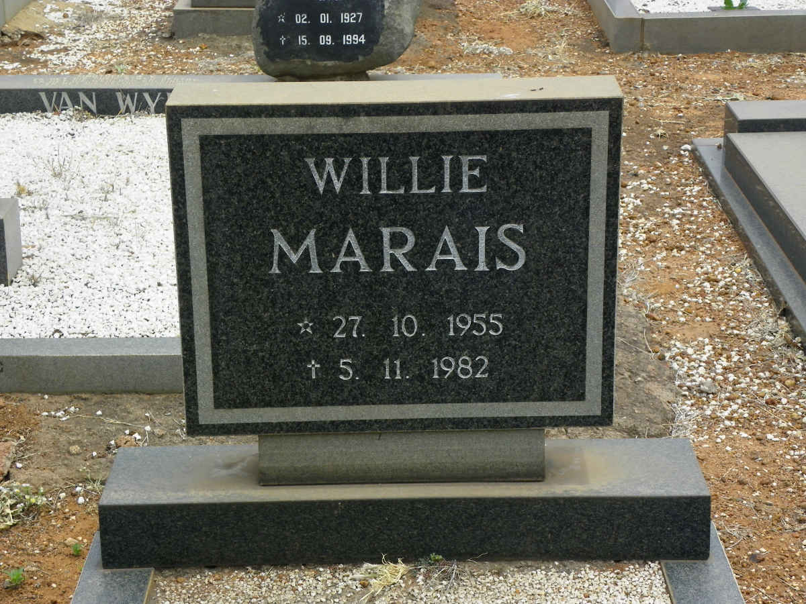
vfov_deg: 18.9
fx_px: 1816
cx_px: 403
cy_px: 302
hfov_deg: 25.0
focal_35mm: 78
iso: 64
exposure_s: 1/250
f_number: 5
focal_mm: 13.8
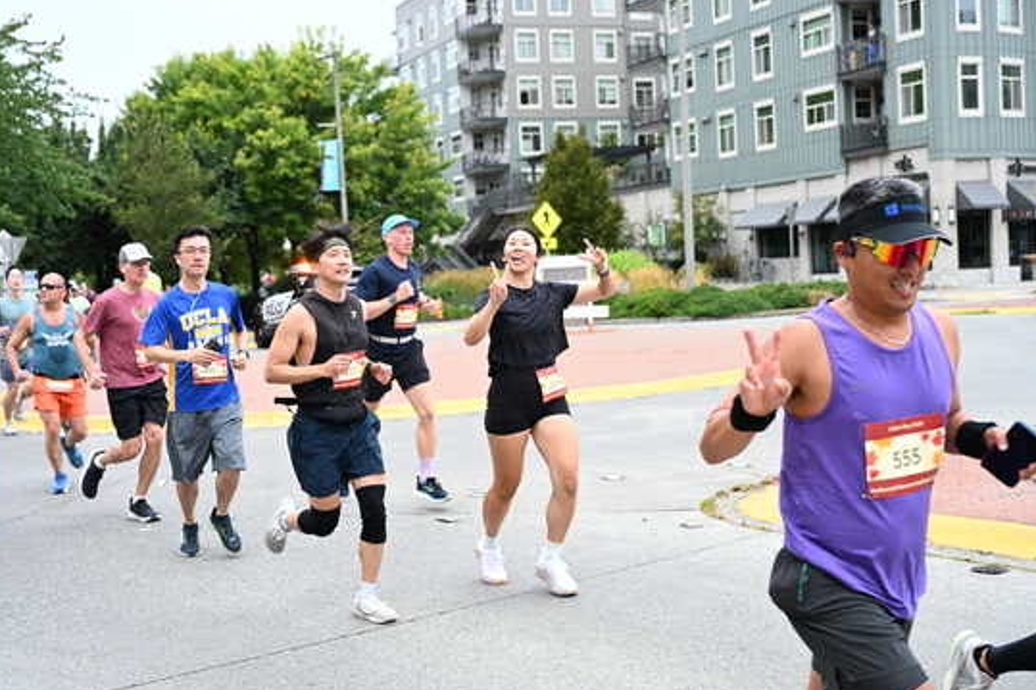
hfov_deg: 41.1
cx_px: 509
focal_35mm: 48
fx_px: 1381
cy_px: 347
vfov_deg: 28.1
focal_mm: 47
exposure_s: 1/800
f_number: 4
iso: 2000
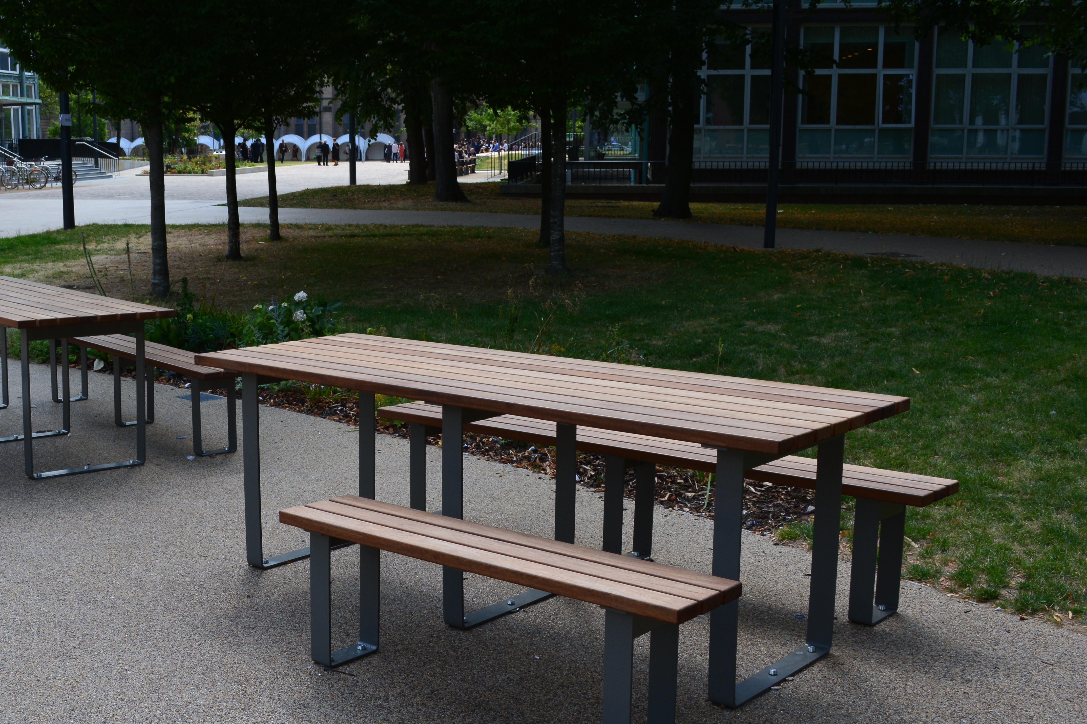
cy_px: 401
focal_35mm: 45
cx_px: 360
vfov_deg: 29.8
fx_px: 1359
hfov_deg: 43.0
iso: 320
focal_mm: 22
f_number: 10
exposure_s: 1/250
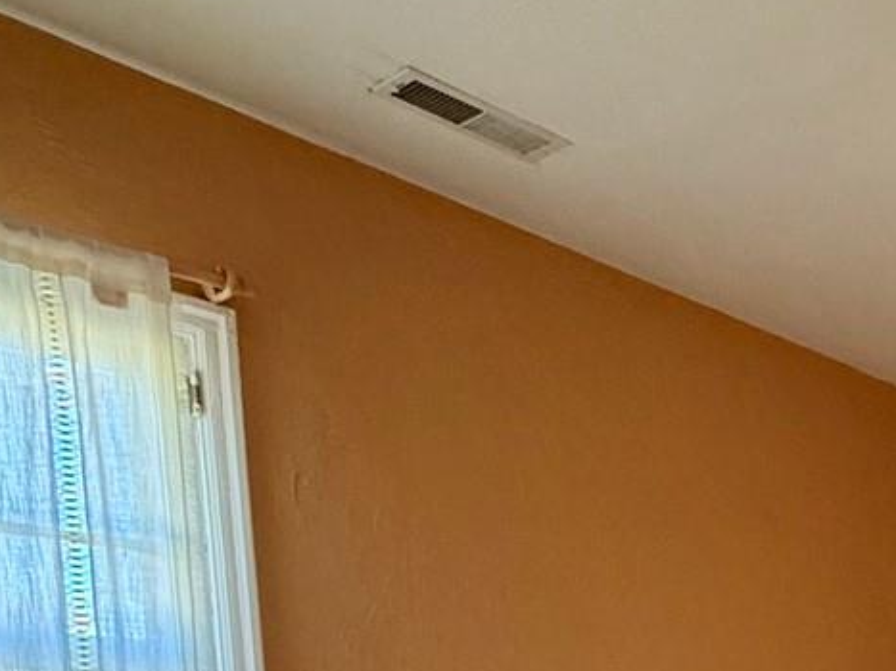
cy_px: 945
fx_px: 1242
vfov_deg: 24.8
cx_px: 1174
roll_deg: +0.3
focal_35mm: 48
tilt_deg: -6.1
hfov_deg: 30.8
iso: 320
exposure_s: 1/60
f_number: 2.2
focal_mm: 2.22
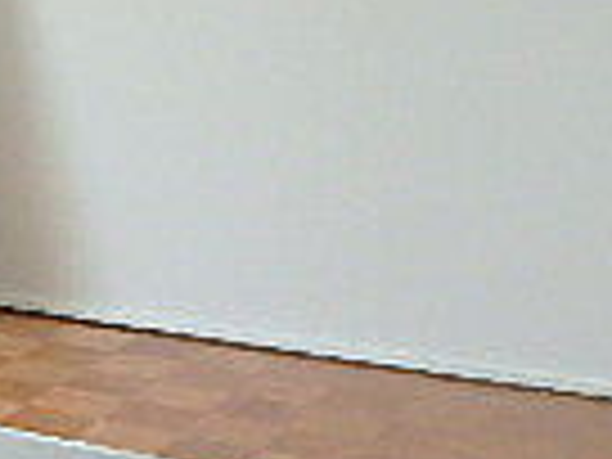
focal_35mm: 99
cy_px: -22
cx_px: -450
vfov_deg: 14.6
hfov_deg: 16.8
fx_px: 1750
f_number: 3.5
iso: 250
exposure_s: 1/30
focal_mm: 3.7
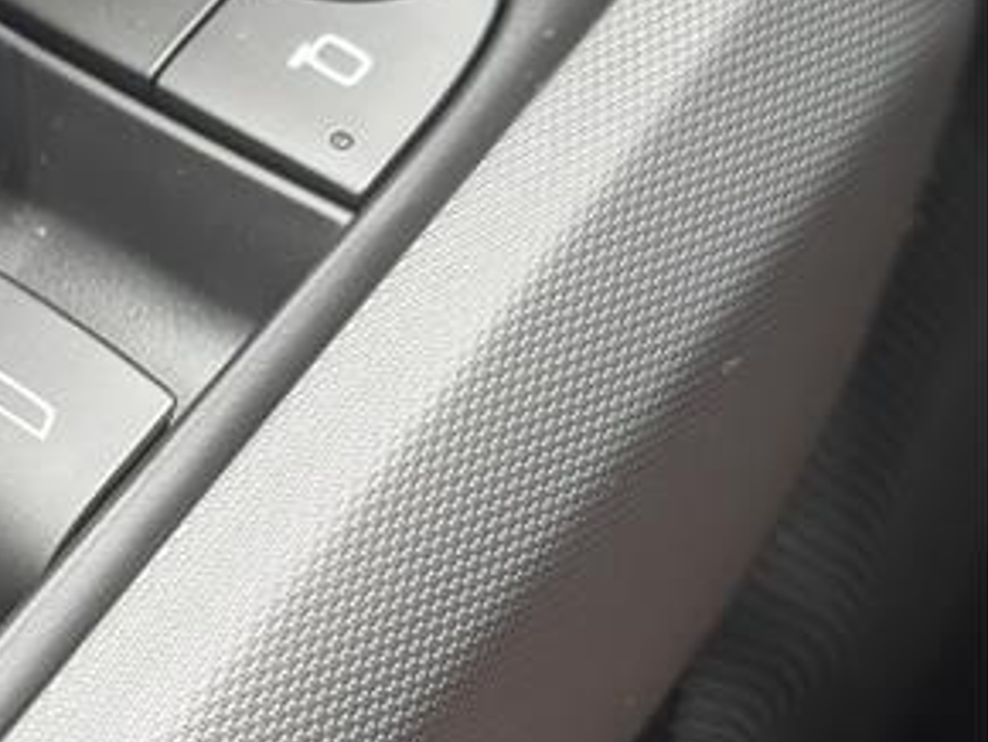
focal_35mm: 108
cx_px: -95
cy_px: 415
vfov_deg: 13.7
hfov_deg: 17.6
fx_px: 3085
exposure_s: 1/222
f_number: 1.68
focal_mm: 6.9
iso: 420
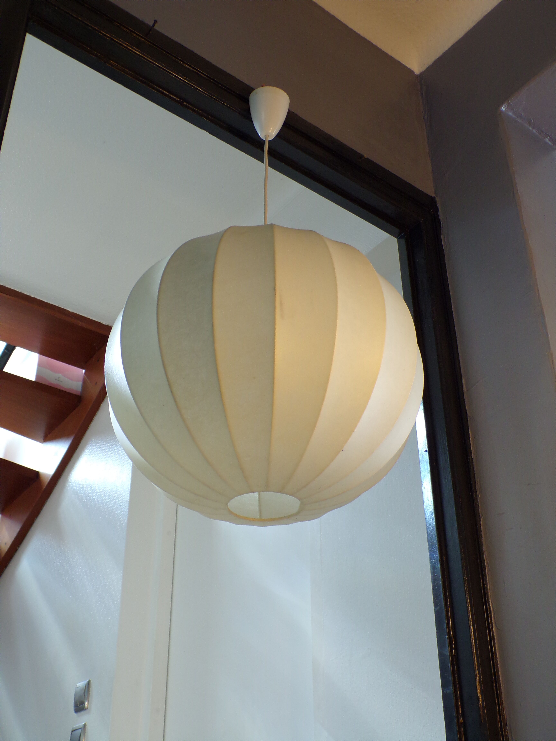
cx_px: 278
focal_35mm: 37
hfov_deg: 38.7
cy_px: 370
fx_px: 792
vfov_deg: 50.1
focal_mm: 6.6
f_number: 3.3
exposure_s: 1/34
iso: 169
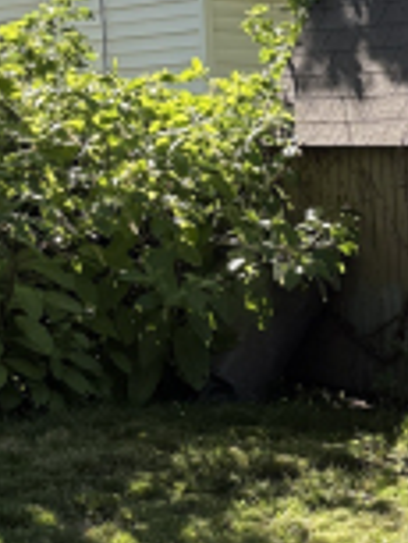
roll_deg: +0.8
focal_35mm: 113
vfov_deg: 17.3
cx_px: 848
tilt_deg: -6.1
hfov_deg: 11.6
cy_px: 389
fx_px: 1773
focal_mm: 5.96
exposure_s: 1/680
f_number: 1.6
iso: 64
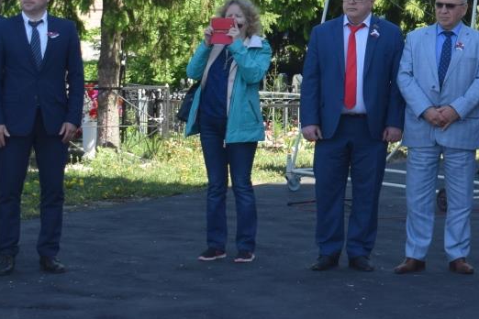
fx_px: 1330
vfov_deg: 13.6
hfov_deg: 20.2
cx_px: 377
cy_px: 55
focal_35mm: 100
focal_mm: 34
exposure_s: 1/250
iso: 320
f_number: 8
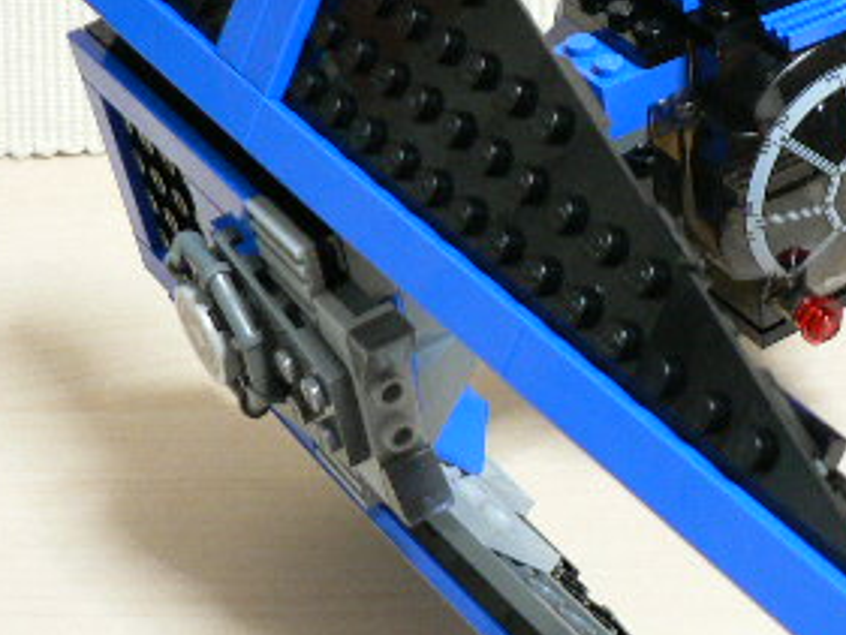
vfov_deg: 18.0
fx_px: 2005
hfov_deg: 22.7
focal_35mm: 82
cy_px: 256
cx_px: 876
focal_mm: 6
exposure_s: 1/8
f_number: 2.8
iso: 200
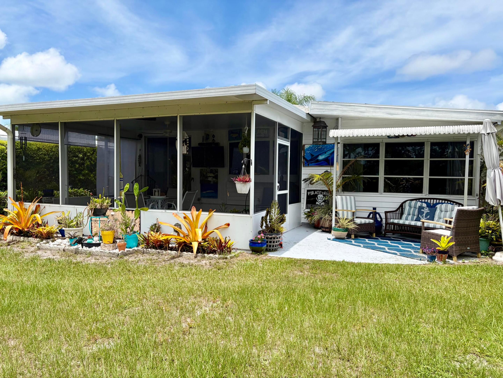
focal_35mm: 26
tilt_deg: -2.1
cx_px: 252
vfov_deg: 53.1
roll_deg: -0.2
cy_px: 189
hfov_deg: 67.3
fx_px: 378
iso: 50
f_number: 1.6
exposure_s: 1/3279
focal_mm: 5.96
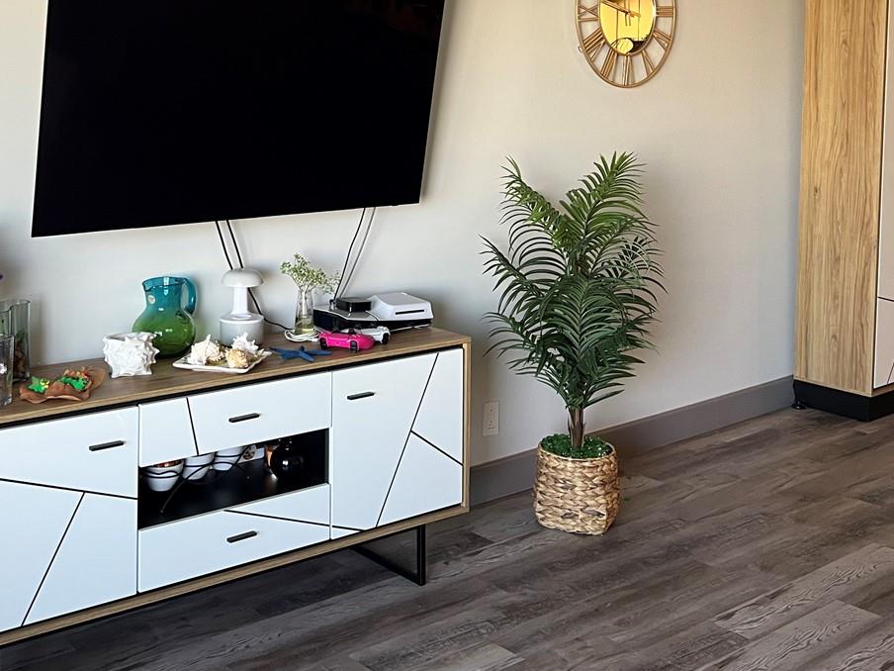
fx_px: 1188
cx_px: 348
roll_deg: +0.8
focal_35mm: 46
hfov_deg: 41.0
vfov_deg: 30.9
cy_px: 151
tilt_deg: -3.1
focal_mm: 5.7
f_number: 1.5
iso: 125
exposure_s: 1/98
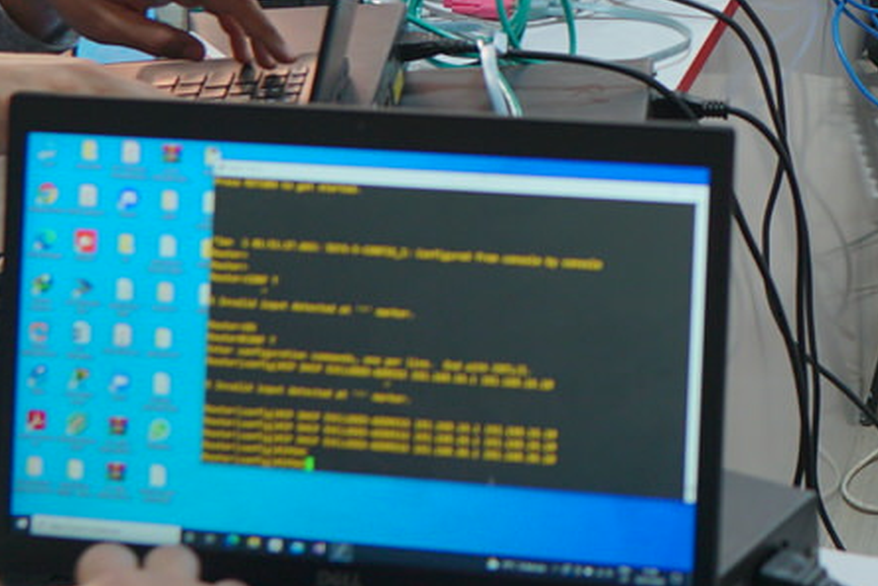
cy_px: -69
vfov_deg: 13.8
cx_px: 1044
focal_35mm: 97
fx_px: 2366
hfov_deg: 19.8
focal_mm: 16
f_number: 3.5
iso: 200
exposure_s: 1/25
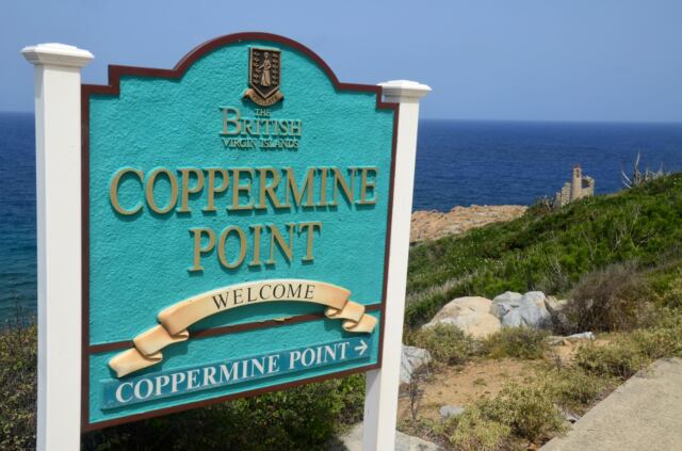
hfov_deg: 49.7
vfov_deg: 34.0
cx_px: 341
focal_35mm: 39
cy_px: 226
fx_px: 737
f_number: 18
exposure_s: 1/200
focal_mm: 26
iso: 200
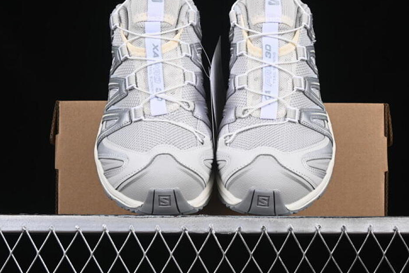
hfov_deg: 23.4
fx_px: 989
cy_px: 117
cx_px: 226
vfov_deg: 15.7
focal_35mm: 87
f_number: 8
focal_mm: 50
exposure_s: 1/80
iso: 160
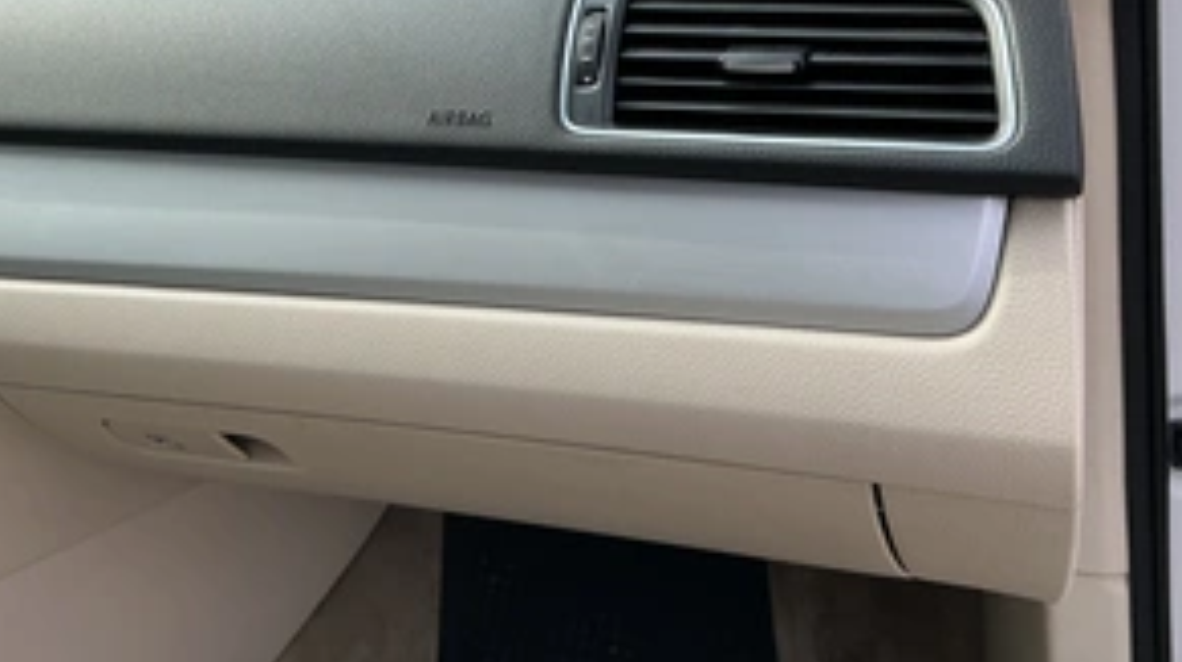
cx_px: 577
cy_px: 134
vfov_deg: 27.7
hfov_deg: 48.4
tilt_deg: -17.3
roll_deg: +6.9
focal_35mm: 42
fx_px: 1315
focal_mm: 3
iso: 25
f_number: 1.8
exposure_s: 1/355
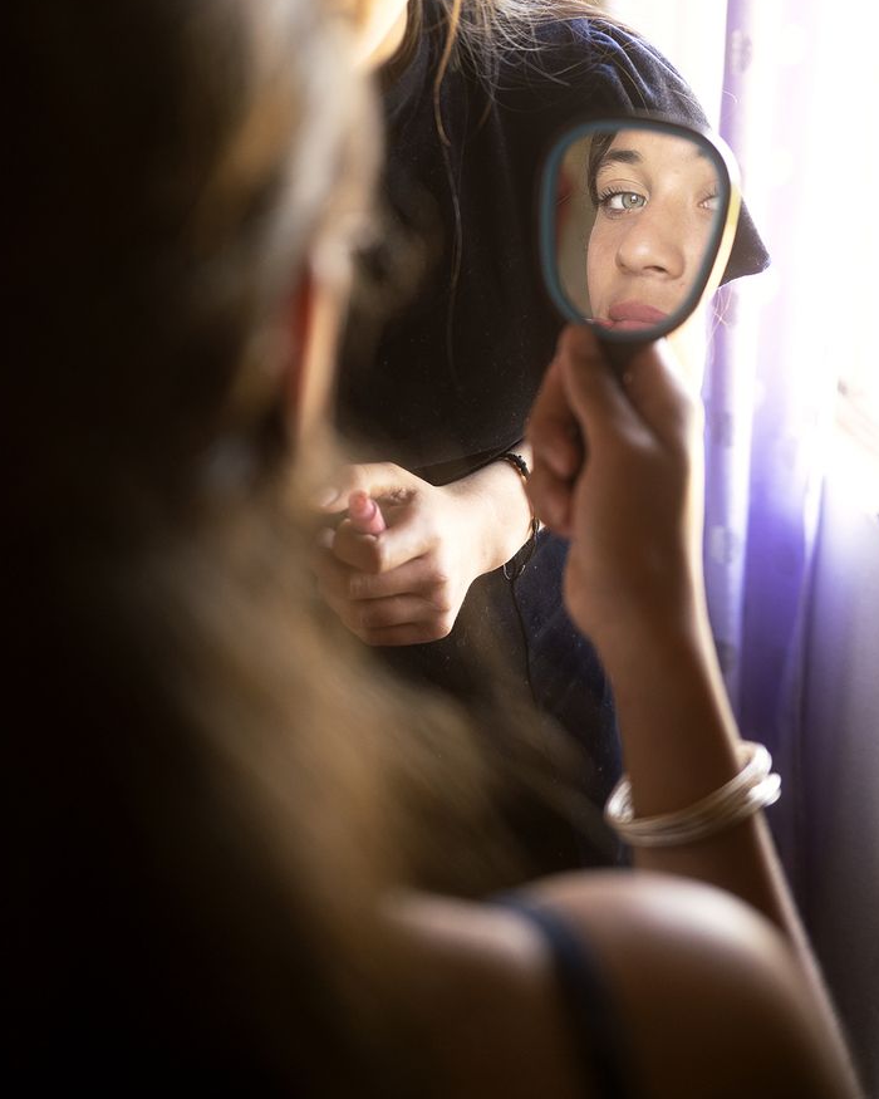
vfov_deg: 40.6
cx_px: 391
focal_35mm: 45
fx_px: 1463
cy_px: 355
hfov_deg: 33.4
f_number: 2.8
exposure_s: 1/125
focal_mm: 35
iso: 800
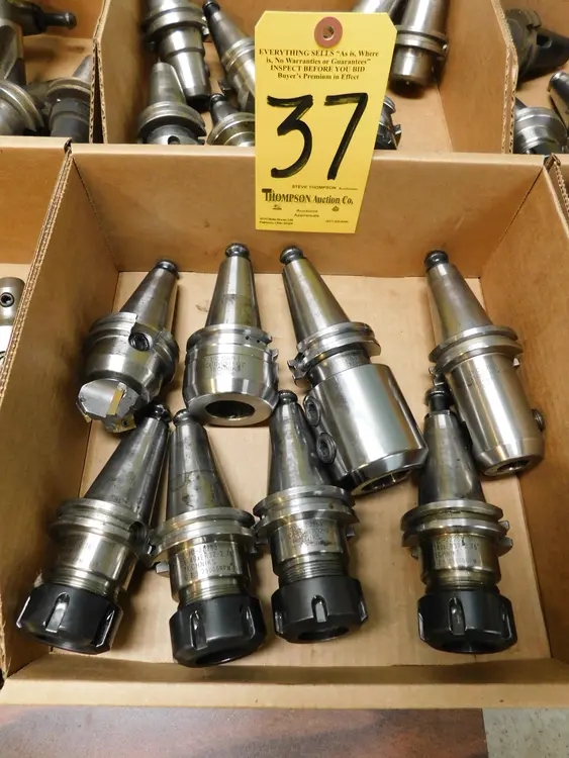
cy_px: 379
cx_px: 284
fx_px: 504
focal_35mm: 23
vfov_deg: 73.9
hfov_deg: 58.9
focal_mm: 4
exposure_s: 1/20
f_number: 3
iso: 400
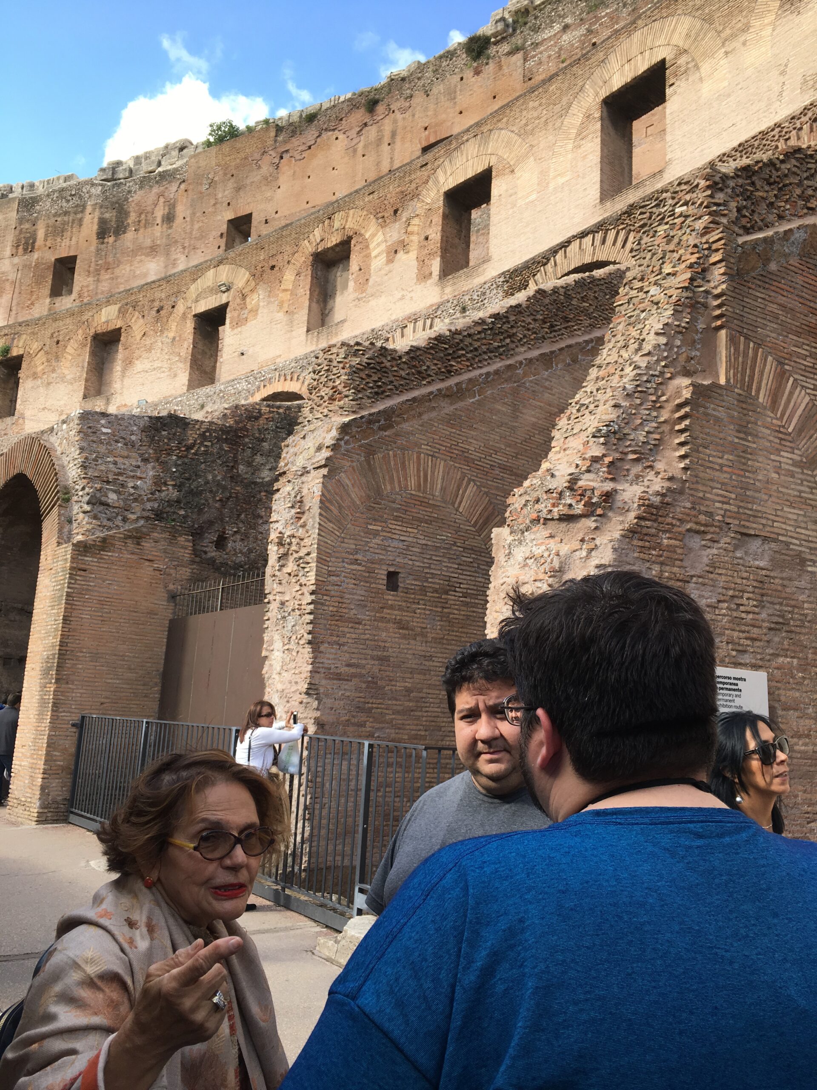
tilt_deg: +10.8
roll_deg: -3.2
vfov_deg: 61.7
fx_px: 913
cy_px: 545
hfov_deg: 48.2
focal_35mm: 29
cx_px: 408
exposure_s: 1/351
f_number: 2.2
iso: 25
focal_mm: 4.15
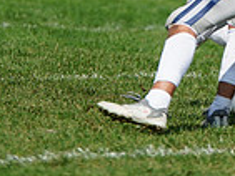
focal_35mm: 1029
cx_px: 222
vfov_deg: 1.4
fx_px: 6992
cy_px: -69
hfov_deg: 1.9
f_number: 2.8
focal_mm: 261
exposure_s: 1/8000
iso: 400
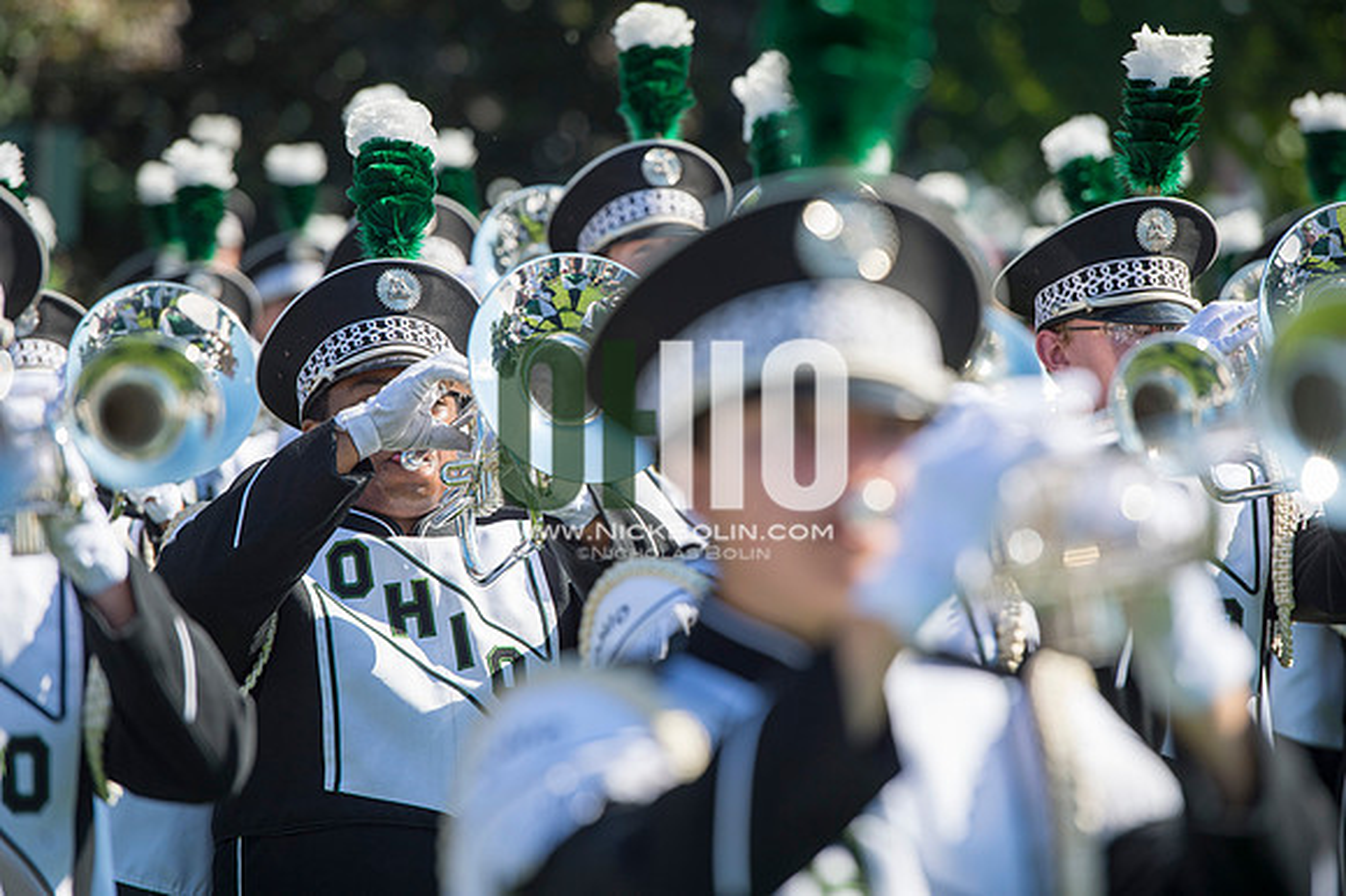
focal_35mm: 185
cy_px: 448
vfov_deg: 7.4
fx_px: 6913
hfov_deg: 11.1
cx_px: 673
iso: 200
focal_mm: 185
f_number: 4.5
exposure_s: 1/1000
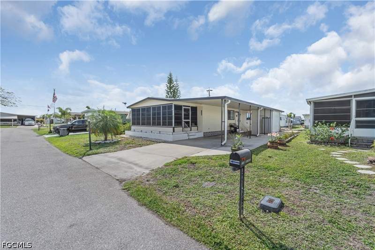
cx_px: 188
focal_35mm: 14
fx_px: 146
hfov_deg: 104.3
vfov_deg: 81.1
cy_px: 125
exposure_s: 1/100
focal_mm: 14
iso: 100
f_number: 8
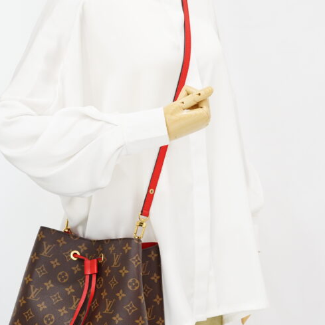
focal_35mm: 89
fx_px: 945
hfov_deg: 19.5
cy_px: 154
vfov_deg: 19.5
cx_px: 136
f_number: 6.3
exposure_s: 1/8
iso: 640
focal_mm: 50
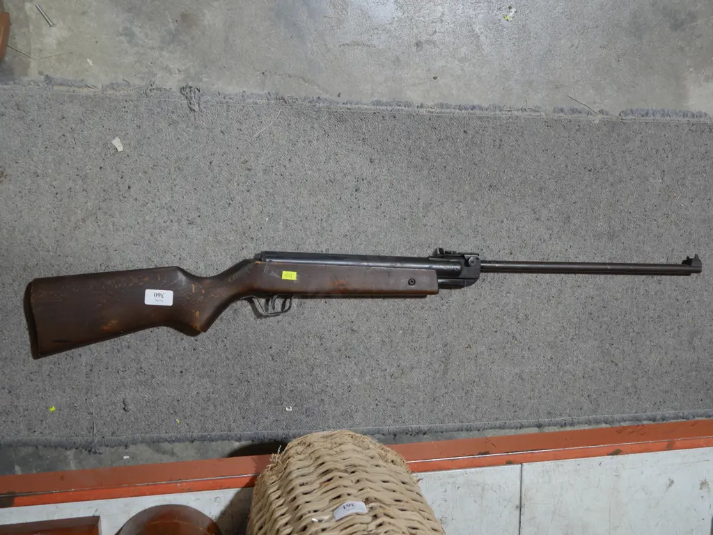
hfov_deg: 46.8
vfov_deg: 36.0
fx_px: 824
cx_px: 356
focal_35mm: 40
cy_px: 268
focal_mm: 20
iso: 400
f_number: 4.5
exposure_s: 1/60
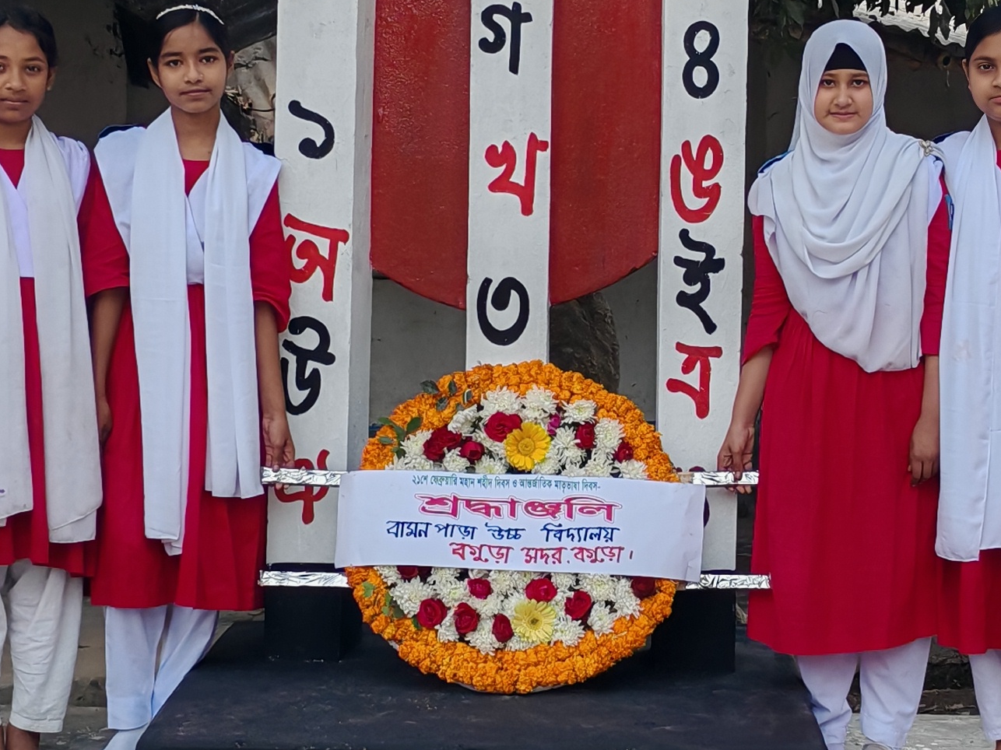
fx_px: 2486
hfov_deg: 22.7
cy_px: 313
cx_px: 629
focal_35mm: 86
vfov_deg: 17.2
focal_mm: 5.52
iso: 50
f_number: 1.95
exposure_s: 1/980
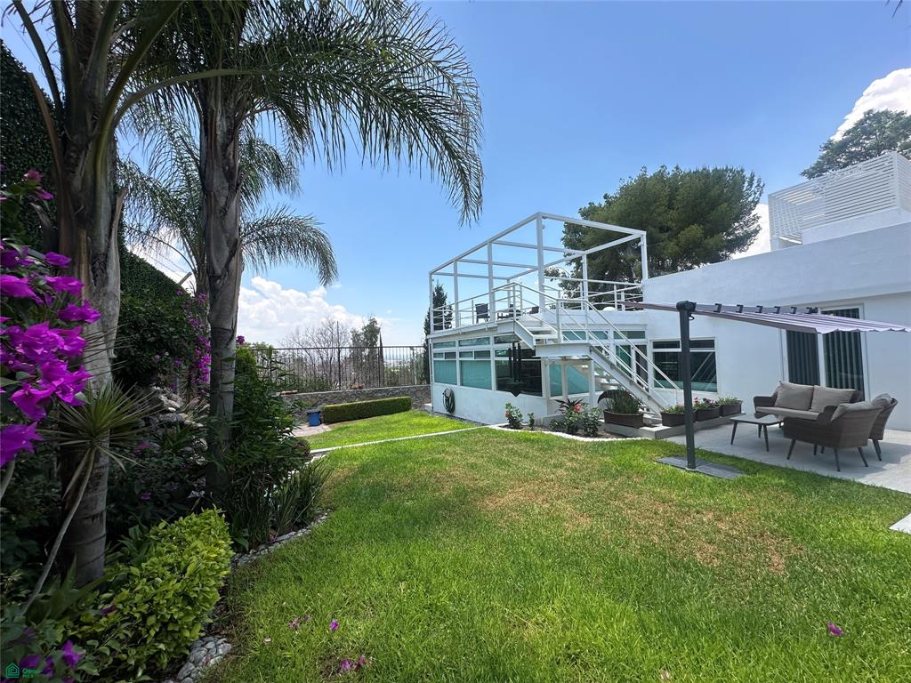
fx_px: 368
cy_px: 342
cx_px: 456
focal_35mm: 14
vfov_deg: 85.7
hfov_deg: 102.1
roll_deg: +1.9
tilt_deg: +2.1
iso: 50
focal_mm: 2.22
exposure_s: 1/1689
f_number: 2.2
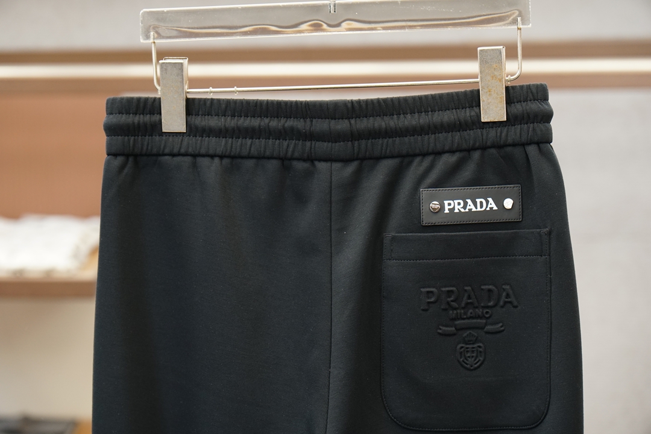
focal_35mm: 99
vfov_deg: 13.8
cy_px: 217
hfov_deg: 20.6
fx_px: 1790
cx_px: 326
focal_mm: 66
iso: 640
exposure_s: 1/125
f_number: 4
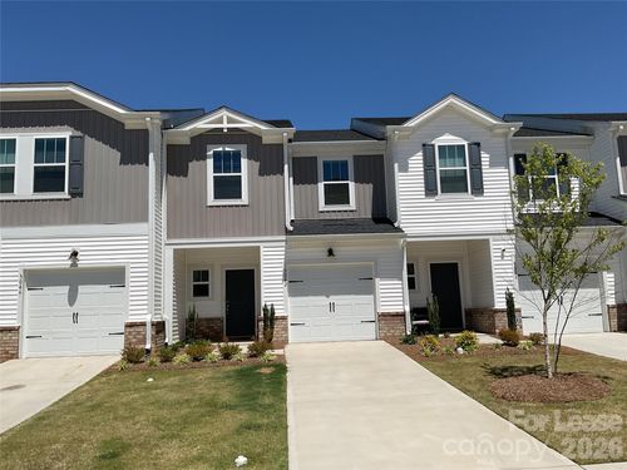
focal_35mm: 29
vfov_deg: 48.2
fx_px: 525
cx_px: 314
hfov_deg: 61.7
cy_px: 235
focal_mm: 3
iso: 16
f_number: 1.8
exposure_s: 1/3788
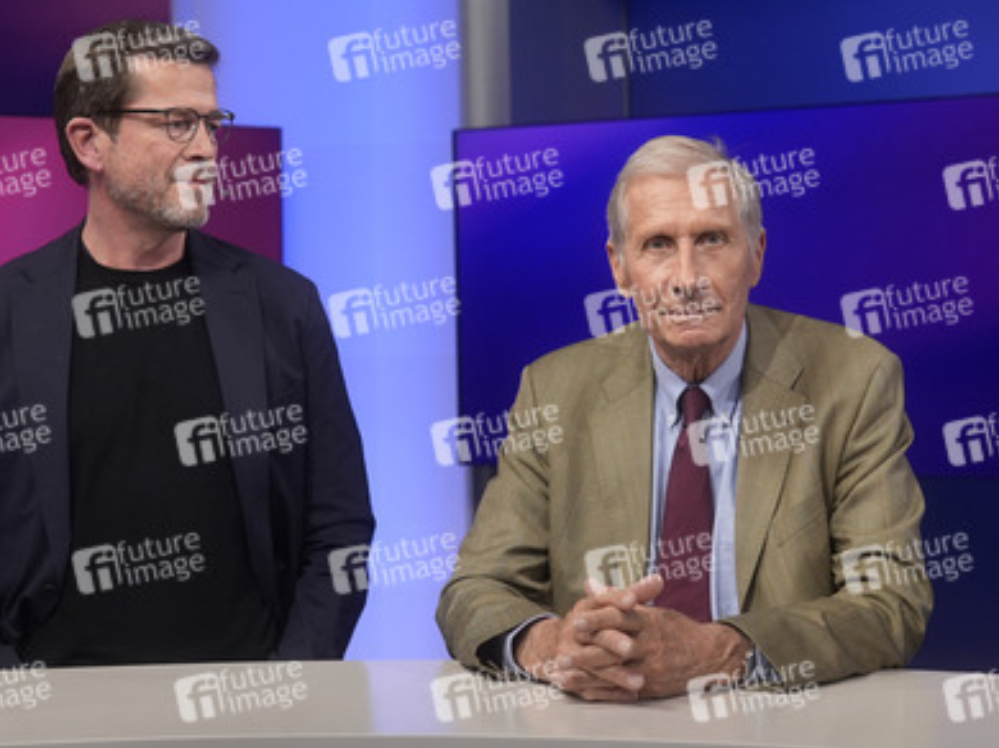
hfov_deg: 38.1
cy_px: 371
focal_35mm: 50
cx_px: 429
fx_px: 1442
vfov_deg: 29.1
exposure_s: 1/250
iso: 640
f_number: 2.2
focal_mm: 30
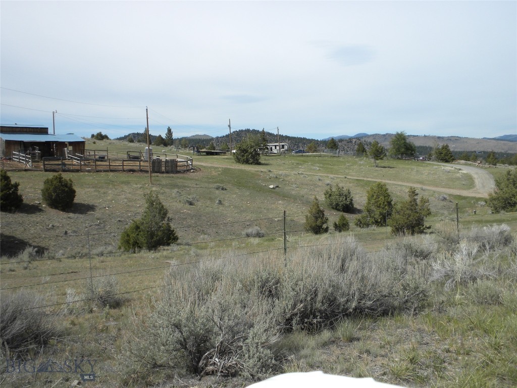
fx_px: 553
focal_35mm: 37
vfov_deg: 38.7
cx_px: 258
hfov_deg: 50.1
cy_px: 194
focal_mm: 6.6
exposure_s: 1/128
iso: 64
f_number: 10
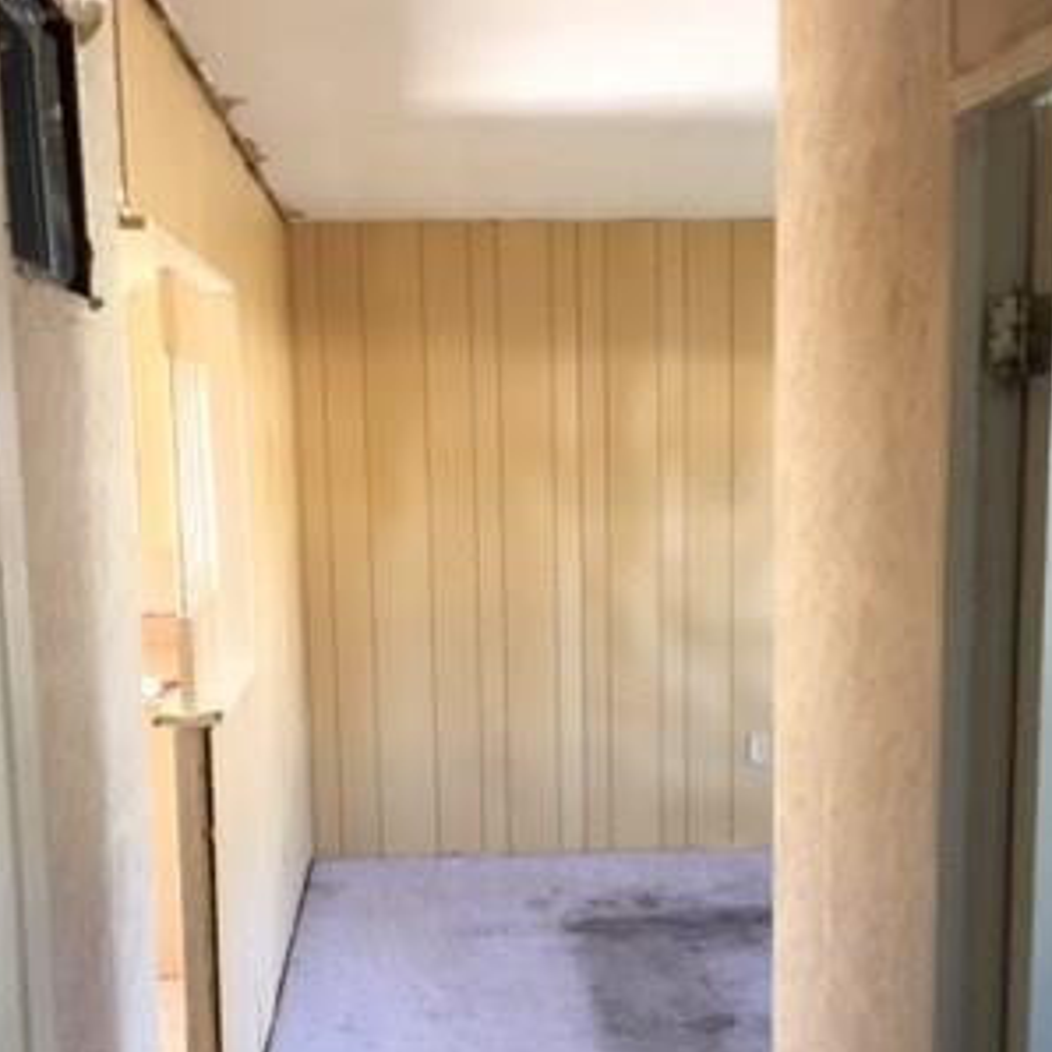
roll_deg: +1.9
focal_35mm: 55
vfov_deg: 30.6
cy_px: 787
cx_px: 537
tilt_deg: -5.2
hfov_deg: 31.1
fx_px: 1891
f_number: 2.2
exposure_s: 1/30
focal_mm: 4.15
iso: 50
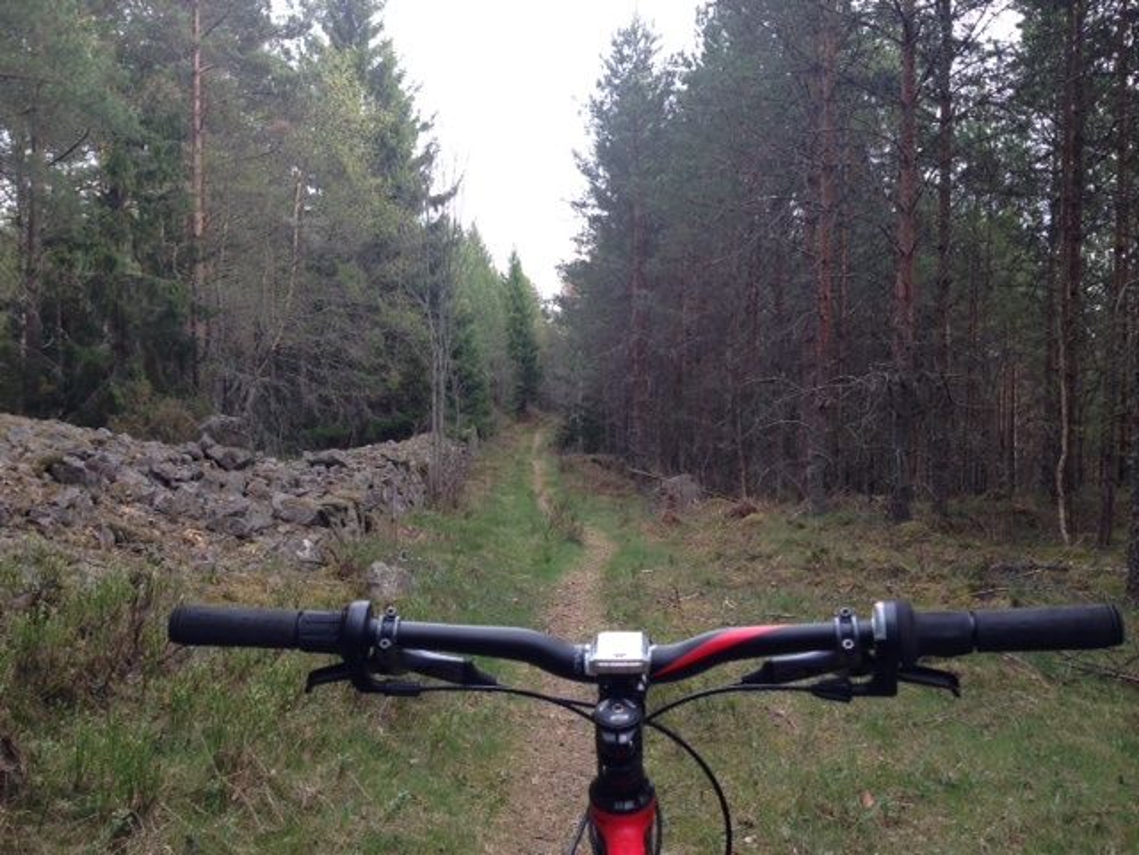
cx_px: 570
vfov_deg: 42.9
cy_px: 428
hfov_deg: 55.4
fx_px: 1086
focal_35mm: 33
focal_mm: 4.12
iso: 50
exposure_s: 1/140
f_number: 2.4
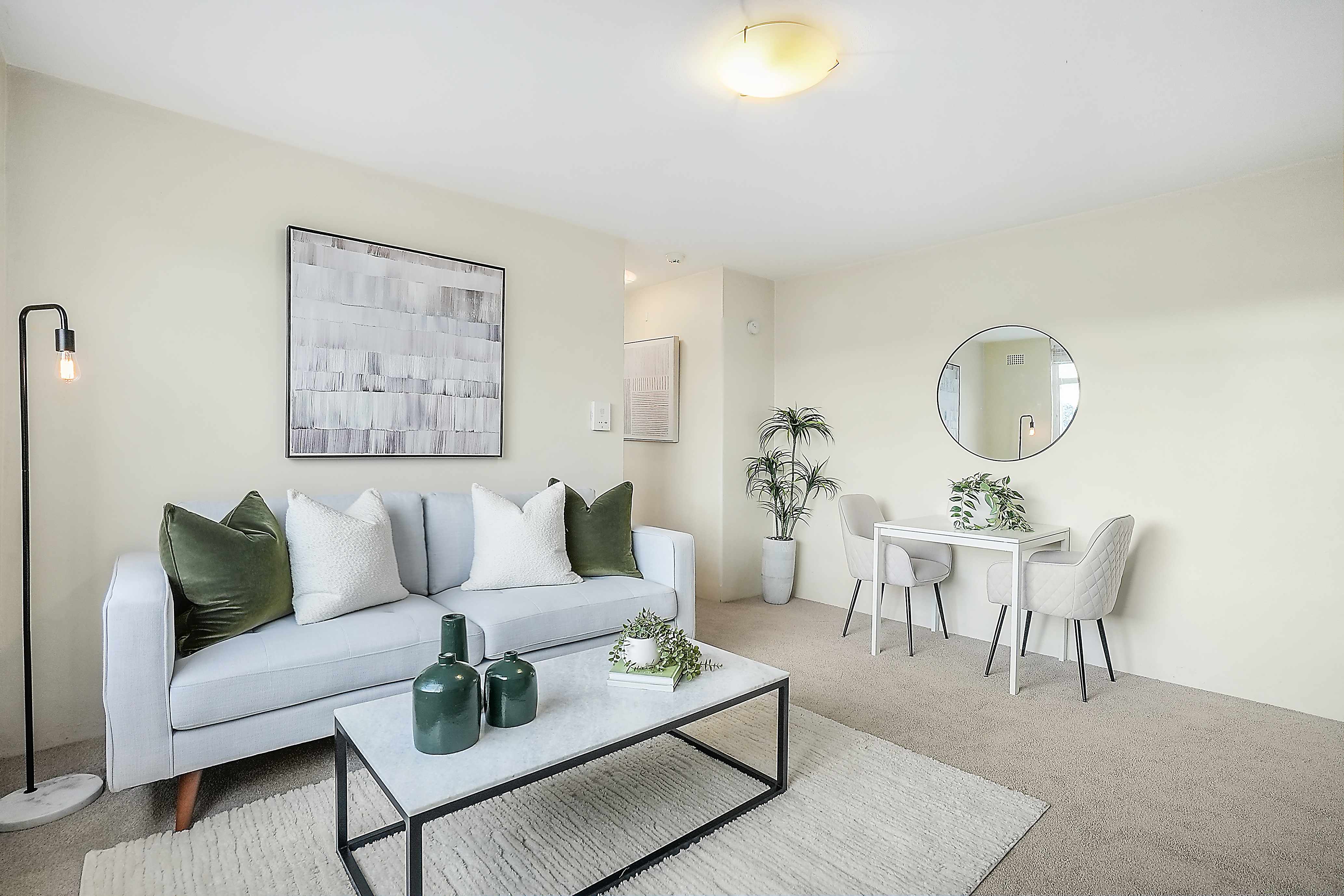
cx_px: 672
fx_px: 597
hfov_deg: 96.7
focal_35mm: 16
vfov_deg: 73.7
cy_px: 448
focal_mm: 16
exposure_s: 1/8
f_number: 10
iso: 400
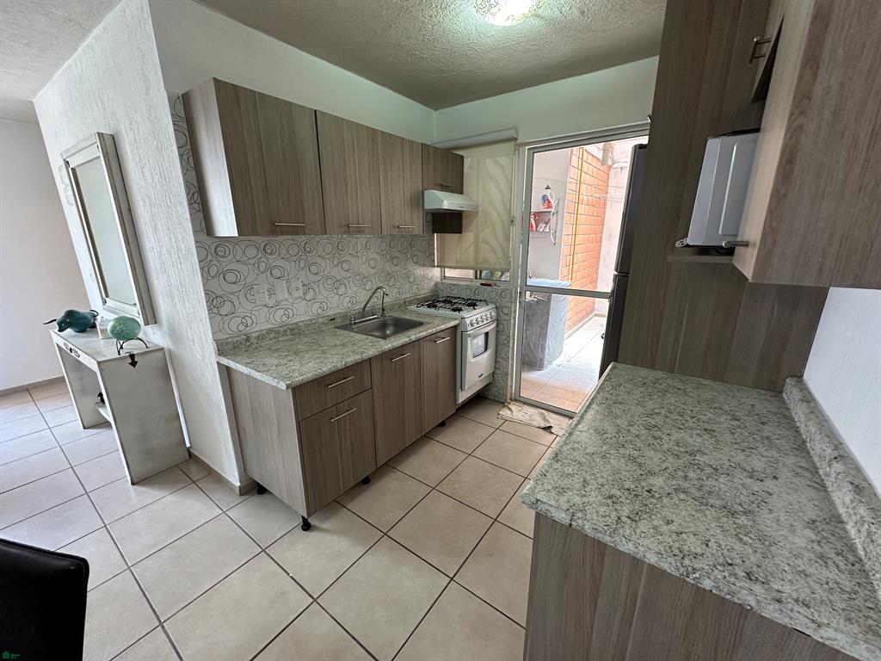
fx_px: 356
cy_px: 330
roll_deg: +0.0
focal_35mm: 14
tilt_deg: -14.9
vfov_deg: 85.7
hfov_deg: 102.1
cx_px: 440
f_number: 2.2
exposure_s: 1/60
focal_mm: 2.22
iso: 200
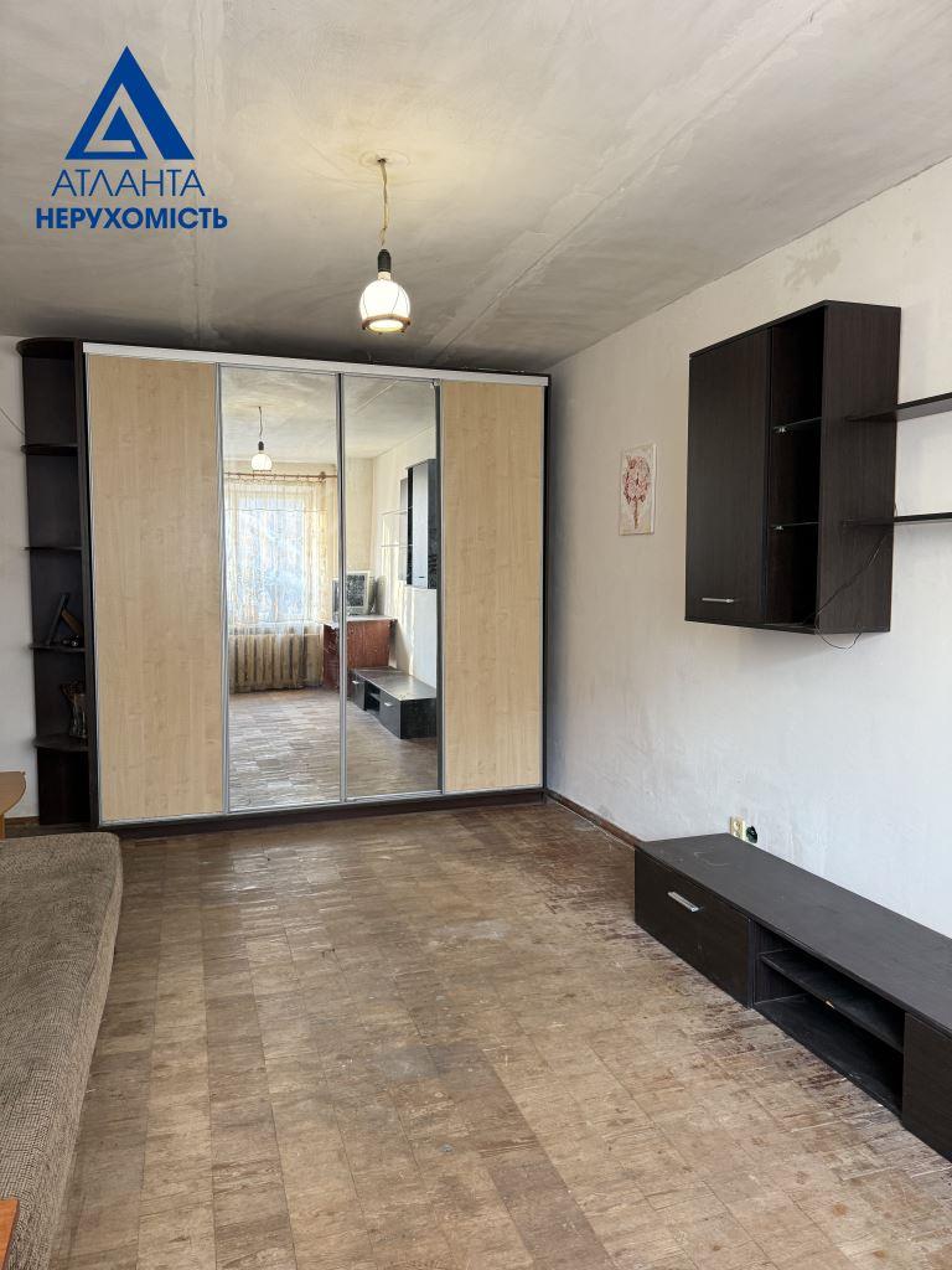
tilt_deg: -3.6
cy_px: 635
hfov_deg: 56.8
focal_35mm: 24
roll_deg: -0.3
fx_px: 880
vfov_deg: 71.6
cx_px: 476
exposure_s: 1/60
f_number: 1.78
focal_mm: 6.76
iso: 250
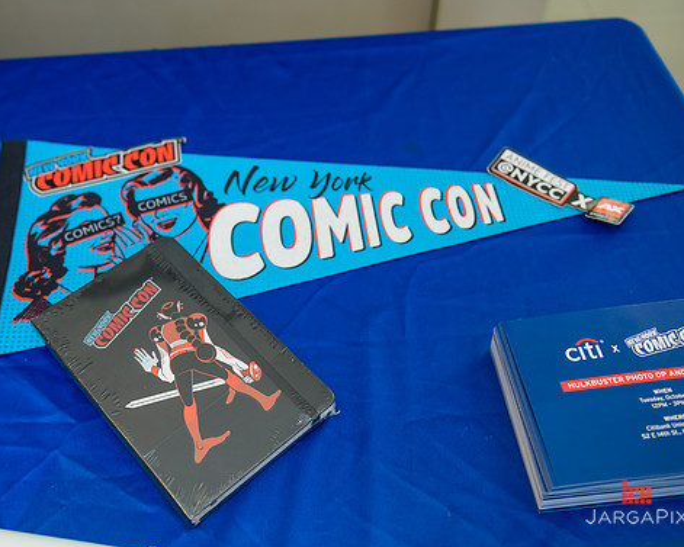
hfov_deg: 49.0
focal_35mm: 37
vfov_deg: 40.1
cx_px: 304
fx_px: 749
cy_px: 275
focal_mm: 32
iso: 800
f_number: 3.2
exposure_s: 1/125
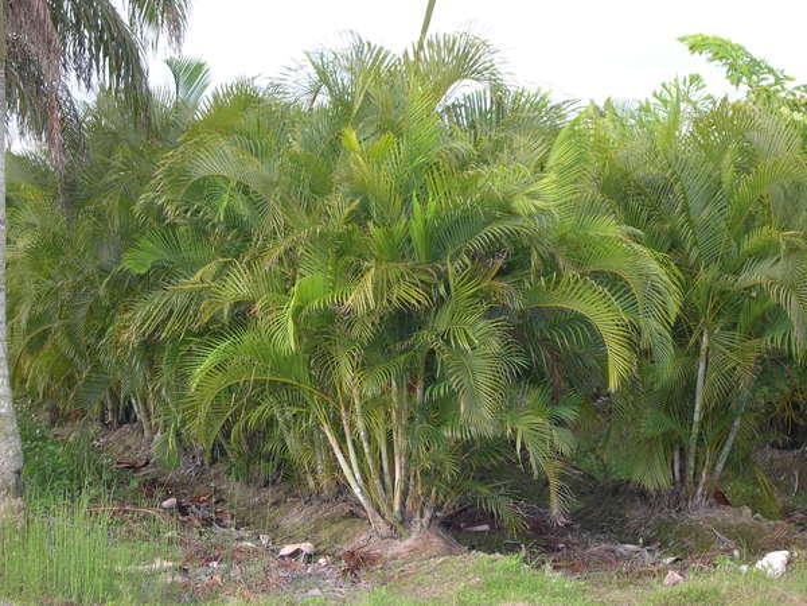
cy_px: 303
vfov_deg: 14.5
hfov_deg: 19.3
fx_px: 2378
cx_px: 404
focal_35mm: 102
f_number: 4.8
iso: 100
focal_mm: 21.6
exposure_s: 1/37.1
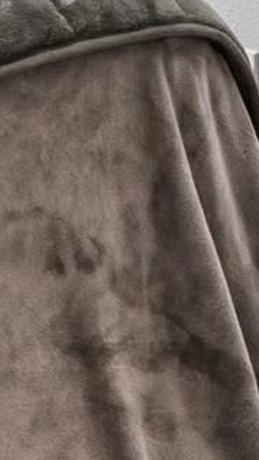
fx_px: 1989
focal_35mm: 163
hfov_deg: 6.4
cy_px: -558
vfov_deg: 11.4
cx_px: -696
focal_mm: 16.1
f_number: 13
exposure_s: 1/6
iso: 400
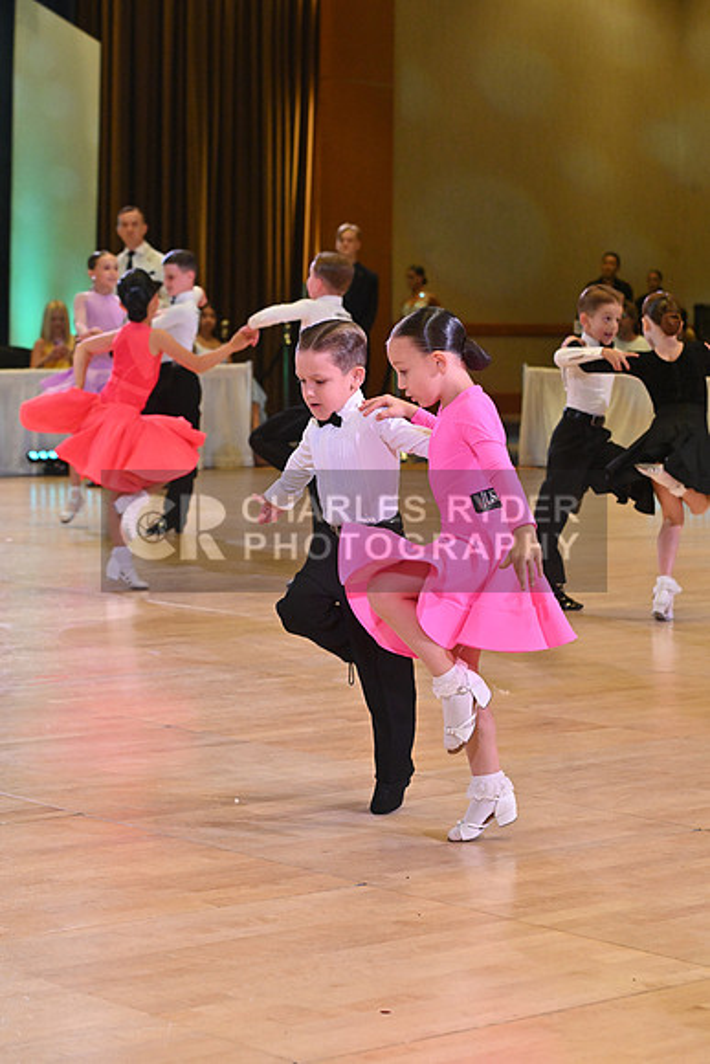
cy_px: 532
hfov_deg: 14.4
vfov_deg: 21.5
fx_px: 2809
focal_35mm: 95
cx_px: 355
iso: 4000
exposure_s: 1/400
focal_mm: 95
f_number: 7.1
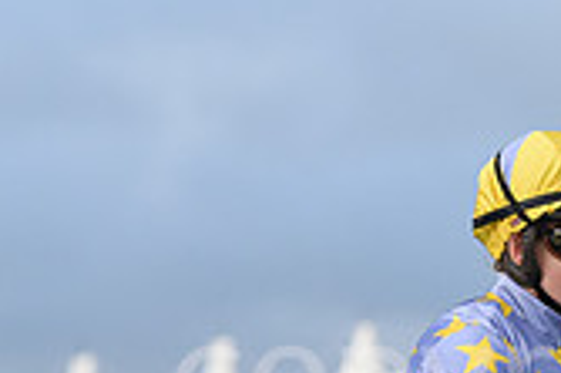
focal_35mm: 626
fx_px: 9745
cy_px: 593
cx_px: 615
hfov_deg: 3.3
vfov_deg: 2.2
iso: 1250
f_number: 5.6
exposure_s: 1/3200
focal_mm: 180
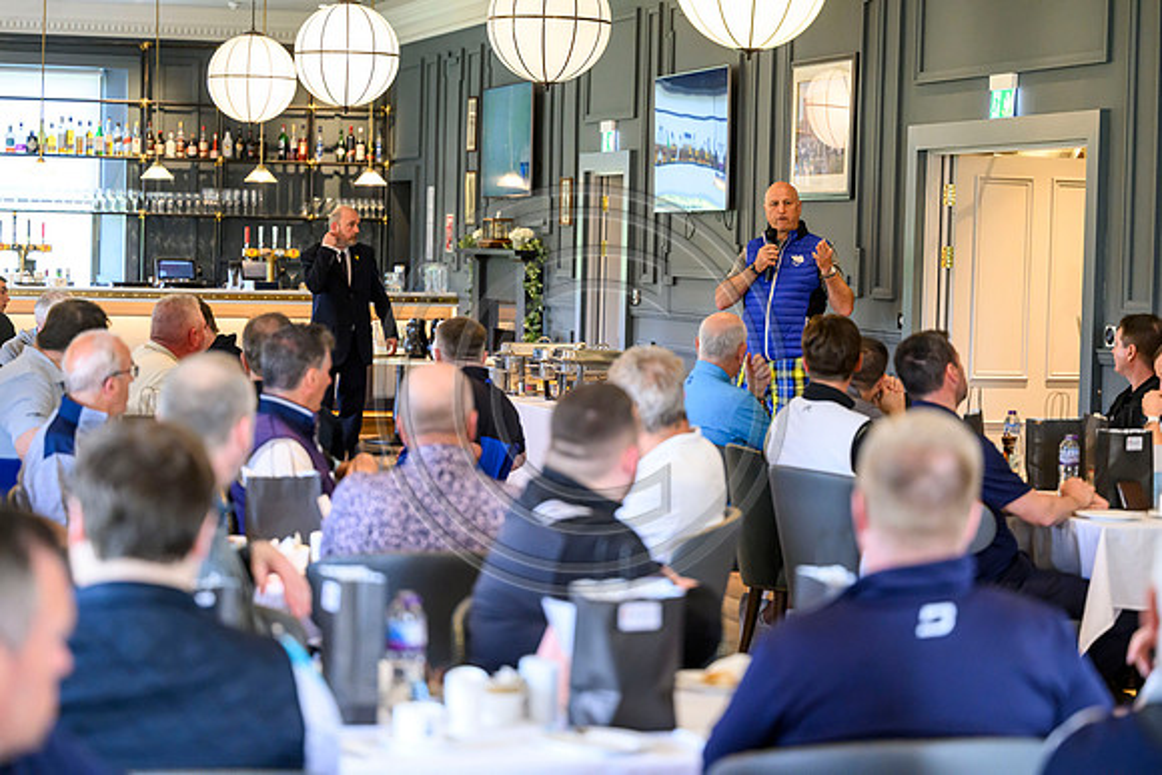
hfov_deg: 22.1
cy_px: 388
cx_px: 581
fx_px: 2970
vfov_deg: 14.9
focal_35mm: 92
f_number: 2.8
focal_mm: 92
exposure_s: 1/400
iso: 4000
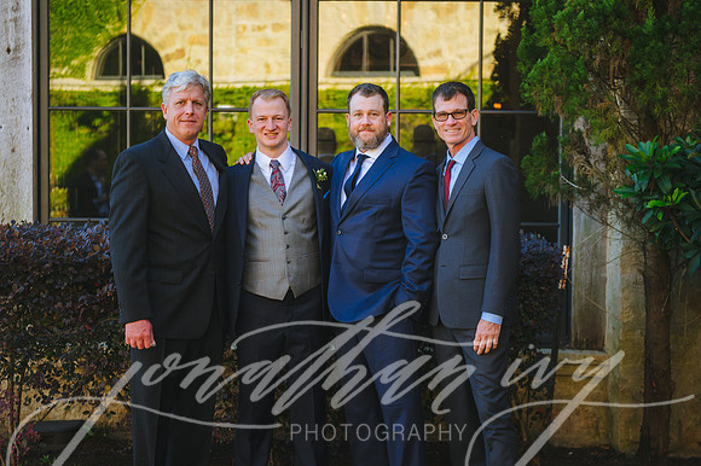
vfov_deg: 19.4
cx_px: 350
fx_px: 1362
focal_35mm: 70
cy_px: 233
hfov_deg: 28.9
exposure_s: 1/800
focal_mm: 70
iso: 500
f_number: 2.8
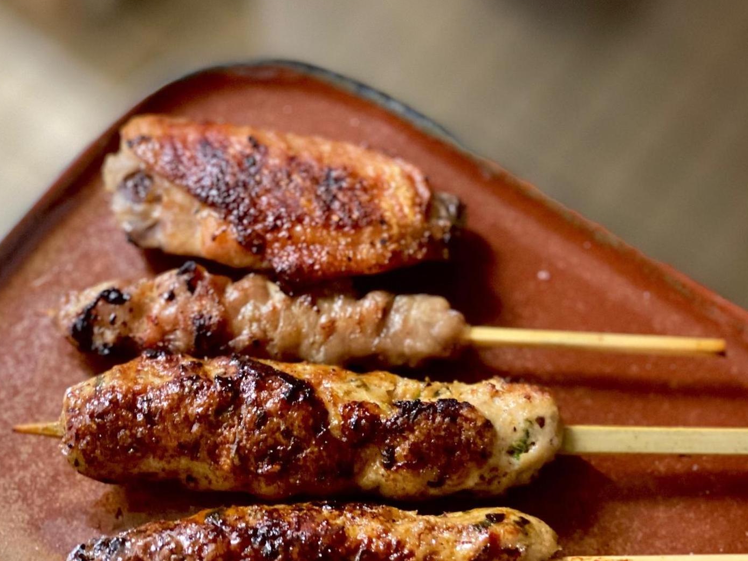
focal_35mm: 75
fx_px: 1620
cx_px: 379
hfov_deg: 26.0
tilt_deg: -70.8
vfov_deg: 19.5
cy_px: 396
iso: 400
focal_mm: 6
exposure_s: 1/17
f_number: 2
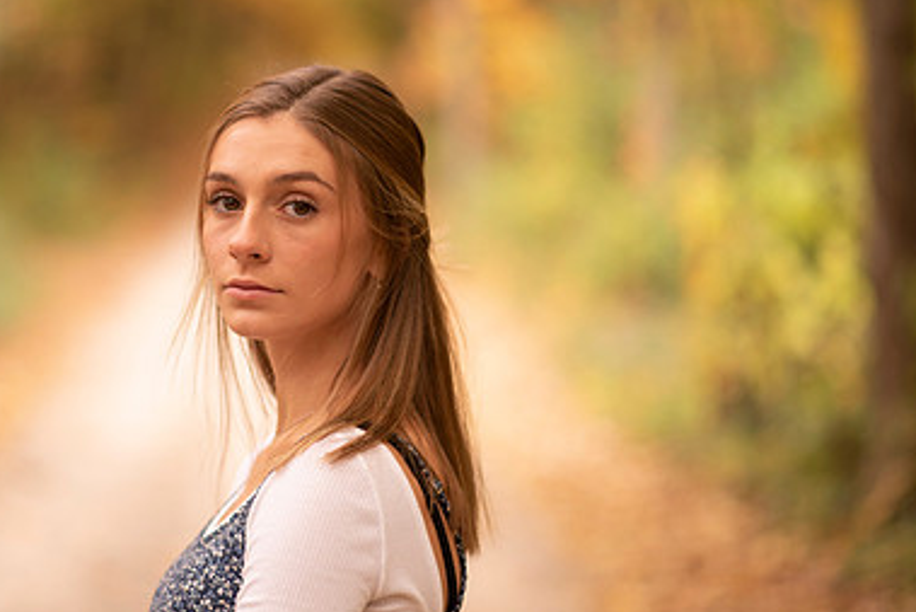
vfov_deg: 10.6
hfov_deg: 15.7
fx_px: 3309
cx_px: 319
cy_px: 262
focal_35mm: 130
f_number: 1.8
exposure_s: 1/400
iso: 100
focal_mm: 85
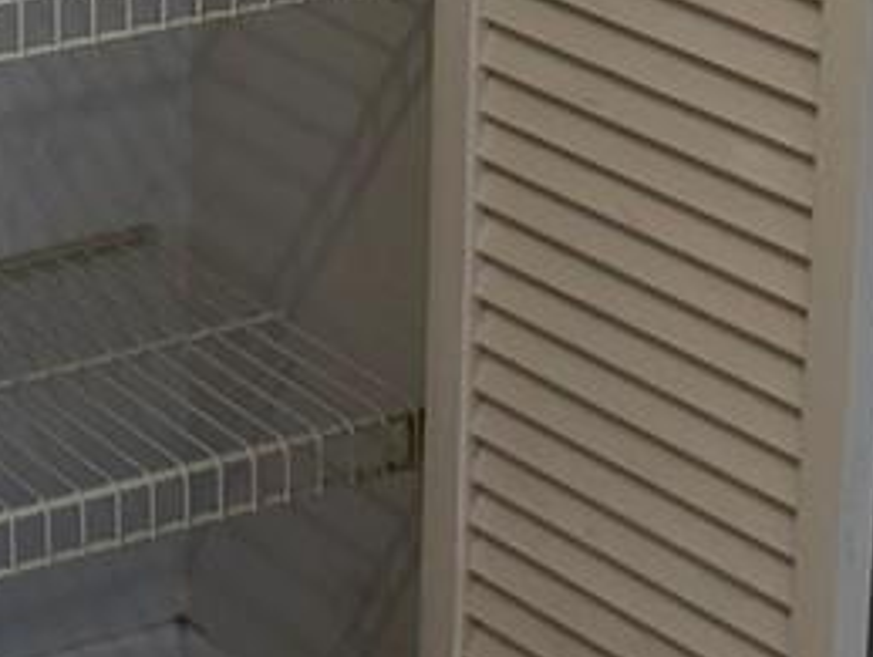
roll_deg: +0.0
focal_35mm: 148
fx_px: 3738
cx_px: -563
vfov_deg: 9.4
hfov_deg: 12.5
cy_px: -697
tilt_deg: -13.7
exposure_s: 1/60
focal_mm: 6.76
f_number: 1.78
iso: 125
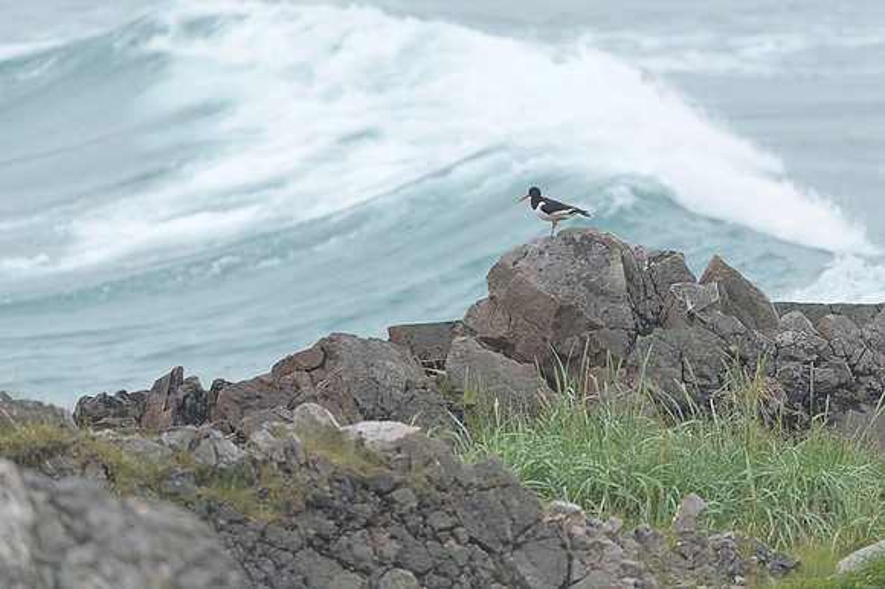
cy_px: 294
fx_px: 12284
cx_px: 442
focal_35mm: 500
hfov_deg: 4.1
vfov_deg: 2.7
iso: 1000
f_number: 4
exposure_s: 1/640
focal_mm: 500
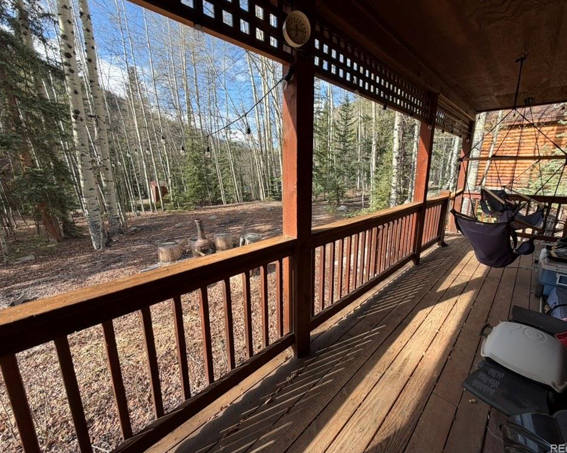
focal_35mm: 15
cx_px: 301
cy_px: 223
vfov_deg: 84.0
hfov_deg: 96.7
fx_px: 252
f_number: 2.2
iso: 50
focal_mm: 2.22
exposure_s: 1/296
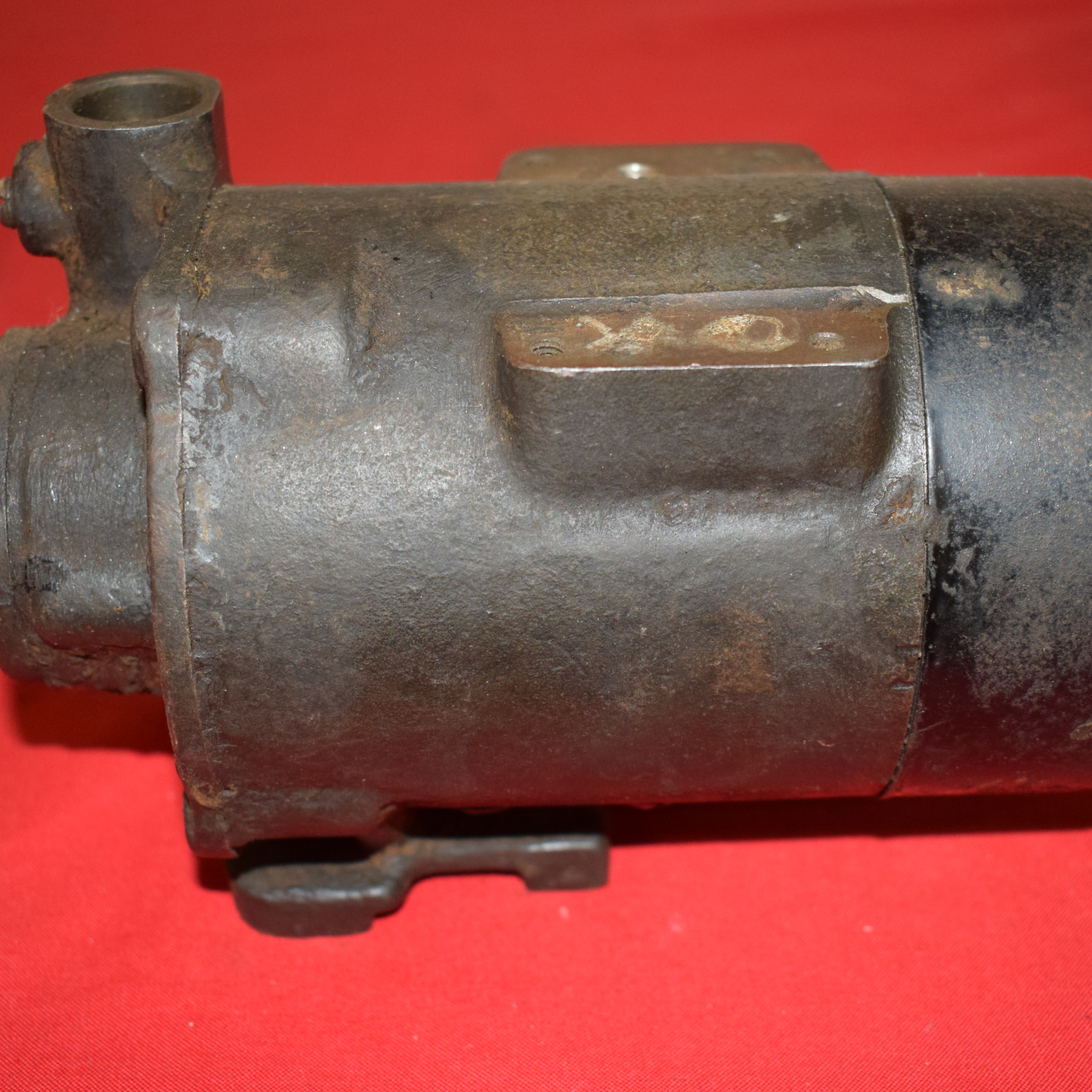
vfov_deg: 31.6
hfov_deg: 31.6
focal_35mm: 54
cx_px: 575
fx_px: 1927
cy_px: 549
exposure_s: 1/200
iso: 1250
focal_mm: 28
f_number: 5
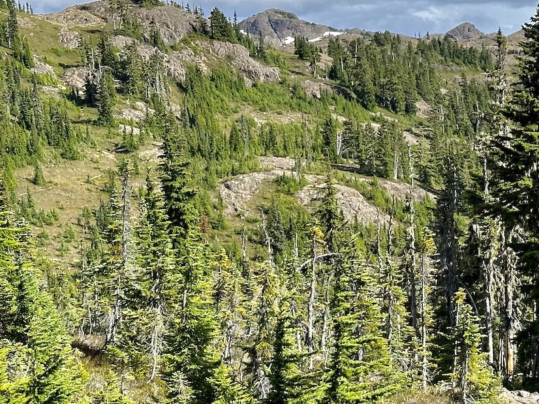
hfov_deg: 20.8
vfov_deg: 15.9
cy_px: 239
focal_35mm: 93
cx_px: 435
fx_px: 1448
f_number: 1.78
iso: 64
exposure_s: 1/2028
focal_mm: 6.86
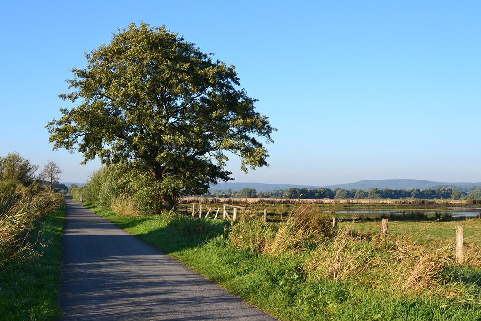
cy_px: 160
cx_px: 240
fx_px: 561
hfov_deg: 46.4
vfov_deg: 31.9
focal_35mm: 42
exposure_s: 1/400
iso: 800
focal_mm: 28
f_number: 11
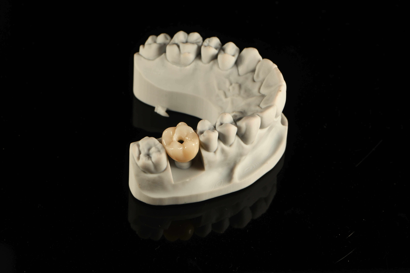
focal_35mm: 157
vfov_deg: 8.7
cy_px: 136
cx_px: 205
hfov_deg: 13.1
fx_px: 1788
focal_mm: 105
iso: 100
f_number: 20
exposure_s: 1/125
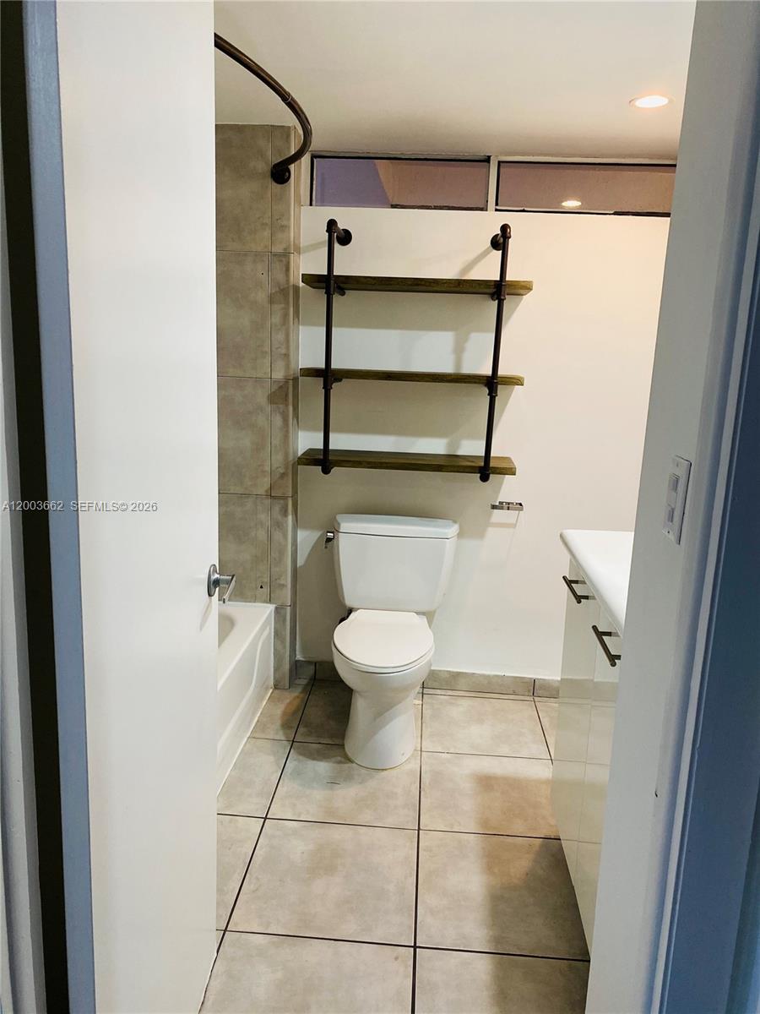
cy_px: 507
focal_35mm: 26
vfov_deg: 67.3
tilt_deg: -10.3
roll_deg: -2.0
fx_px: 761
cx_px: 380
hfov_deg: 53.1
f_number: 1.8
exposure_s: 1/60
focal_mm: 4.25
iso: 160
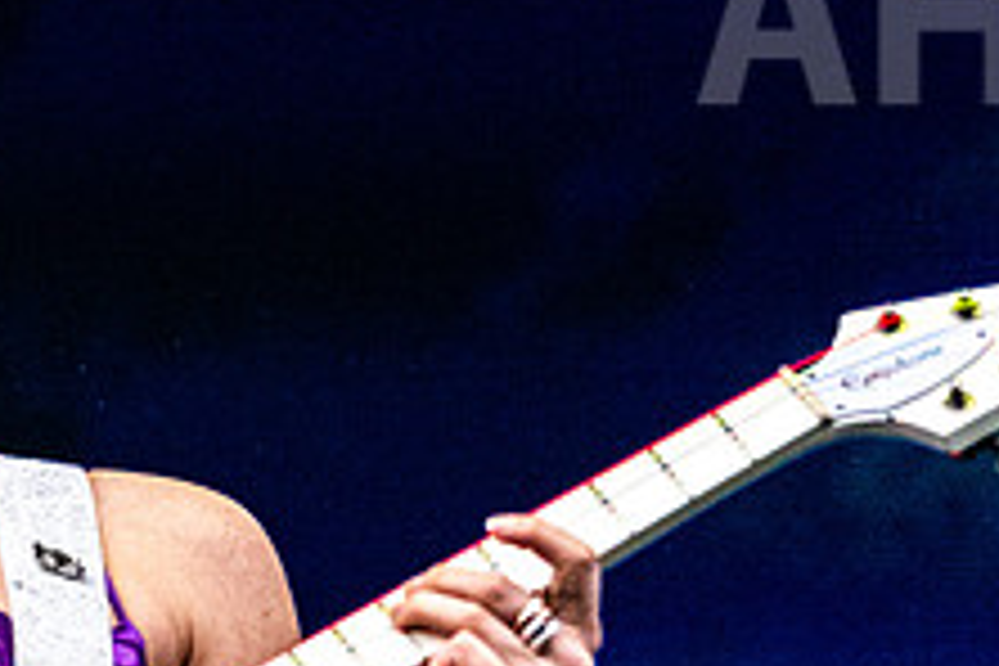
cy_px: 529
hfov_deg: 4.4
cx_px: -15
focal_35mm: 472
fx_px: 13097
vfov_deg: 2.9
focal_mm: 110
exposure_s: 1/6400
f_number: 3.2
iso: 1250
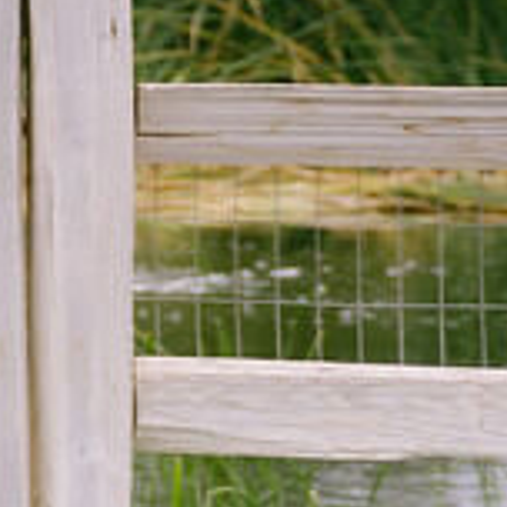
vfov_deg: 5.6
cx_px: -1091
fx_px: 5170
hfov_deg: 5.3
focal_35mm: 312
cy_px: -205
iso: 200
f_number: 2.8
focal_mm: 36.3
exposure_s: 1/800
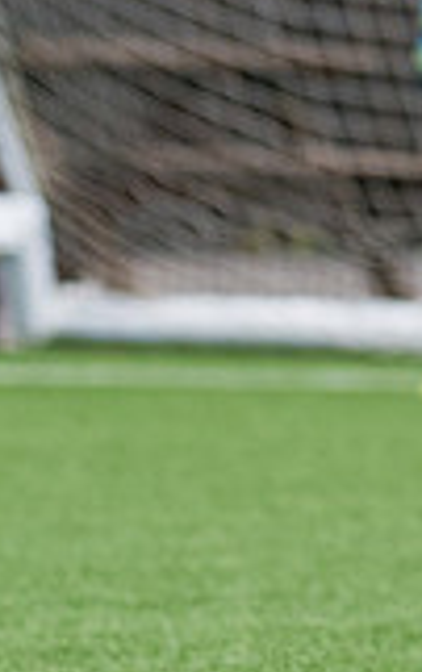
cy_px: 362
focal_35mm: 1268
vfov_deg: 1.7
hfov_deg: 1.0
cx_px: 996
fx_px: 23271
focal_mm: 135
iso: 200
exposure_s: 1/5000
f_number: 2.1
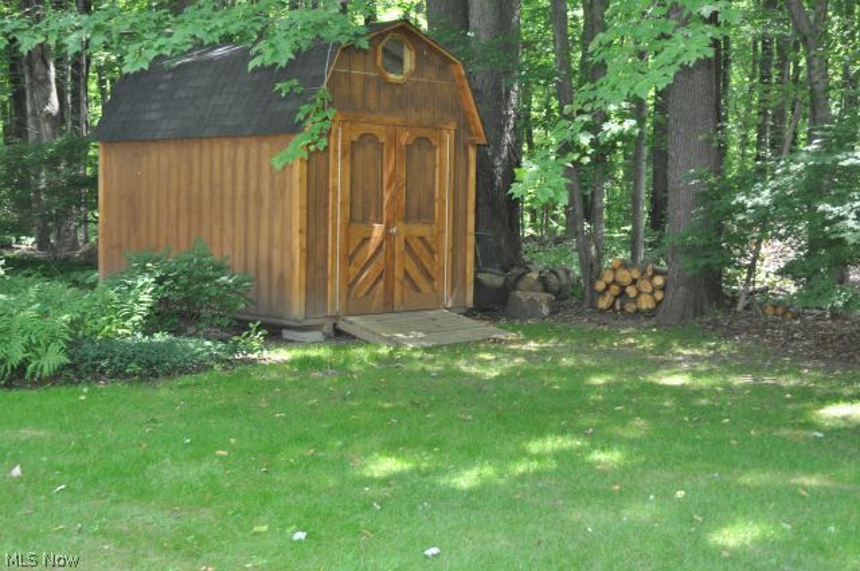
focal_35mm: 51
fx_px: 1217
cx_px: 430
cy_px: 286
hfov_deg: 38.9
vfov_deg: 26.4
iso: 800
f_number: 5
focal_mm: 34
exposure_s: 1/60
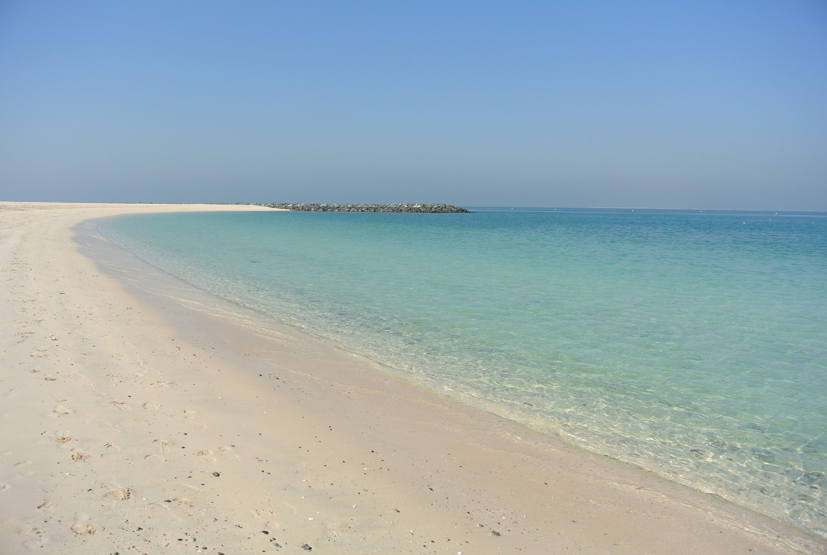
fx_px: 621
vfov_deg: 48.1
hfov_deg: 67.3
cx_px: 414
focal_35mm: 27
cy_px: 278
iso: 100
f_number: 5
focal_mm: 10
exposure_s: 1/800
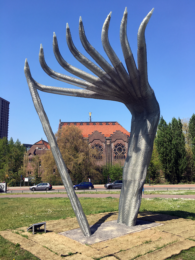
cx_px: 98
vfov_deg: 61.7
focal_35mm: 29
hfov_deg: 48.2
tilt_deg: +9.4
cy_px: 130
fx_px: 218
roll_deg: +1.4
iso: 25
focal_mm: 4.15
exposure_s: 1/1202
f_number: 2.2
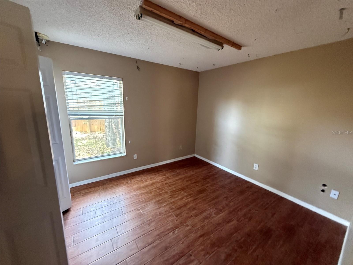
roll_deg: -1.3
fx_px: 143
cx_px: 176
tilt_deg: -7.0
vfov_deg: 85.7
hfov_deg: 102.1
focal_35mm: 14
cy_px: 132
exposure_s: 1/60
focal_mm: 2.22
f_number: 2.2
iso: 800
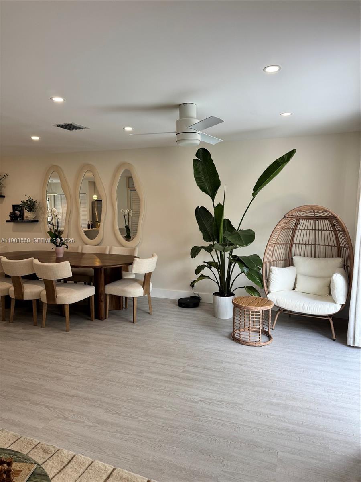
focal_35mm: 24
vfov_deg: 71.6
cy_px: 241
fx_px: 334
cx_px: 180
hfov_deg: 56.8
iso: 64
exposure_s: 1/120
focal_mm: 6.76
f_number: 1.78
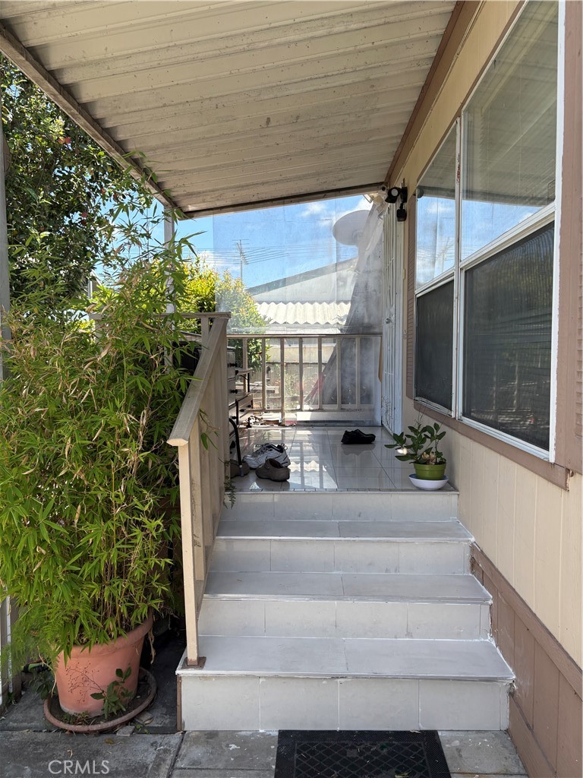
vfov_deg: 67.3
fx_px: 584
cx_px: 292
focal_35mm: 26
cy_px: 389
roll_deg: -1.1
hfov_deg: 53.1
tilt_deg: -1.1
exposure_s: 1/1081
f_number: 1.6
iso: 50
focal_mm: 5.96
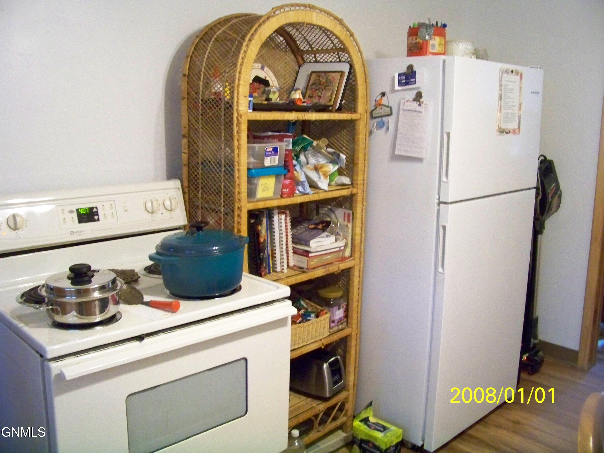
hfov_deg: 55.4
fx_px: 576
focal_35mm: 33
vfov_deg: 42.9
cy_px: 226
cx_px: 302
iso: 1000
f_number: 2.8
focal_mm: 5.85
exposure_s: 1/30
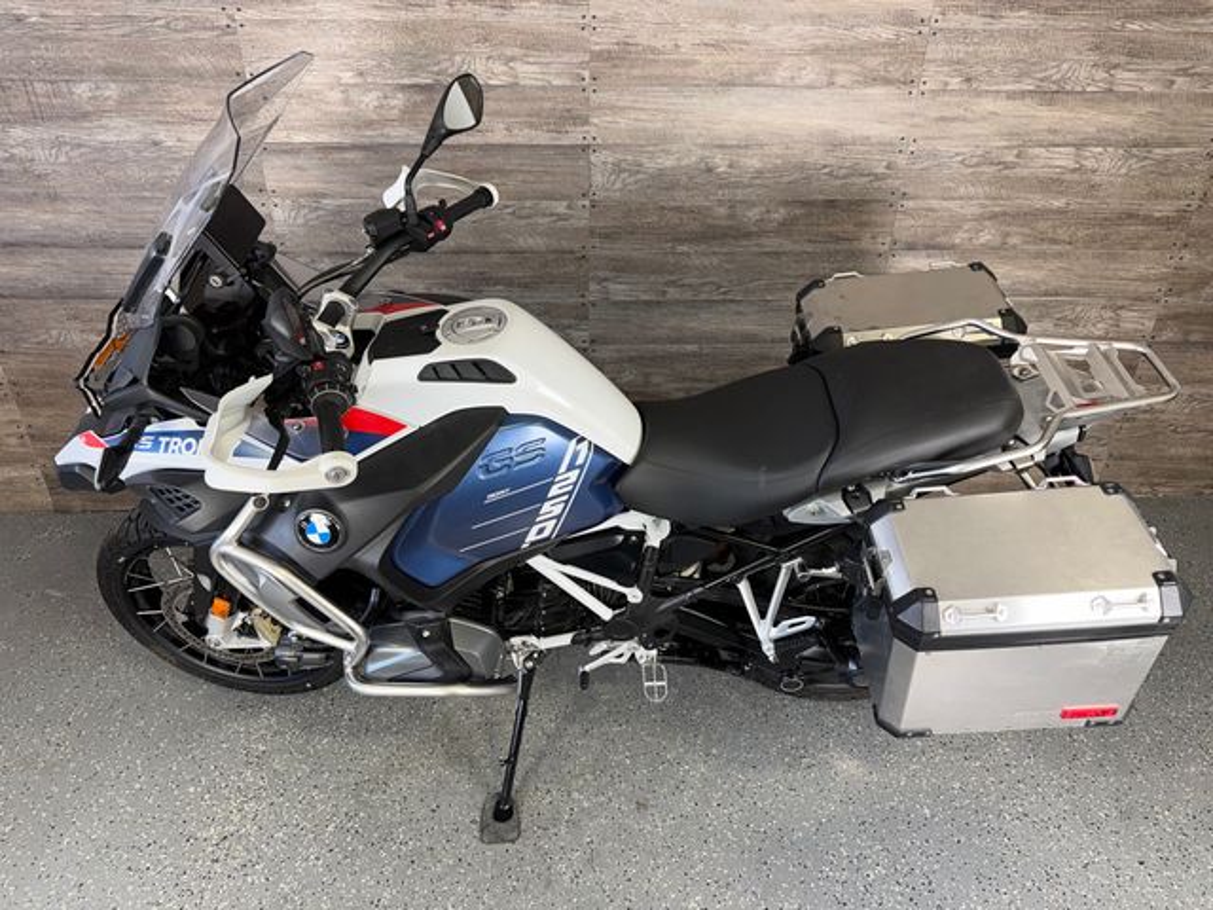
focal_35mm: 24
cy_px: 455
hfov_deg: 71.6
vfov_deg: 56.8
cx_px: 606
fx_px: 841
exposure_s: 1/27
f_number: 1.78
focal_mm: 6.76
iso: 64
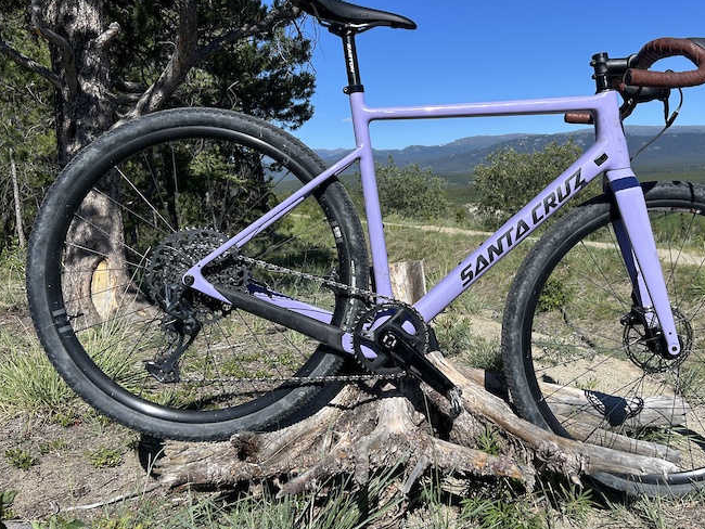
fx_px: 652
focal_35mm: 32
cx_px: 413
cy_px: 228
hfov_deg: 56.5
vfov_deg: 44.1
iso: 50
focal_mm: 5.7
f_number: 1.5
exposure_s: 1/4115
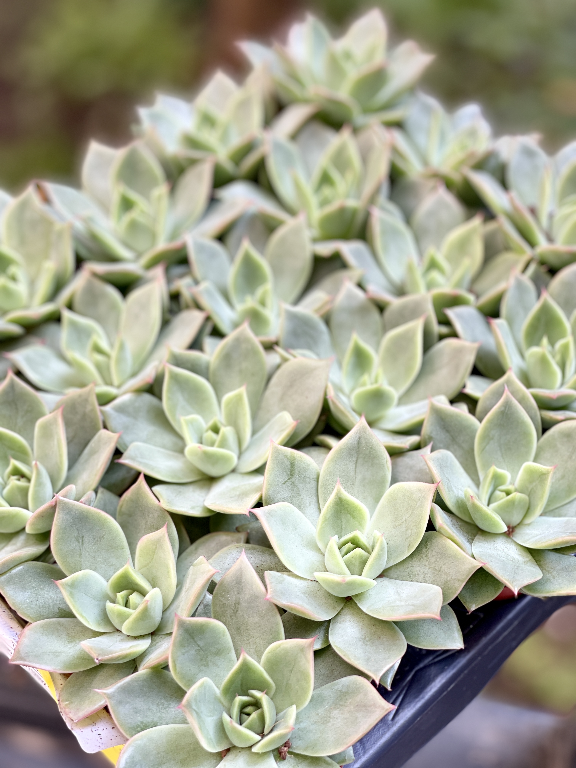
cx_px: 288
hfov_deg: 22.9
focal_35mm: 64
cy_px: 384
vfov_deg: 30.3
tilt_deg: -49.6
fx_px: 1420
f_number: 2.2
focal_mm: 7.5
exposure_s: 1/121
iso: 25
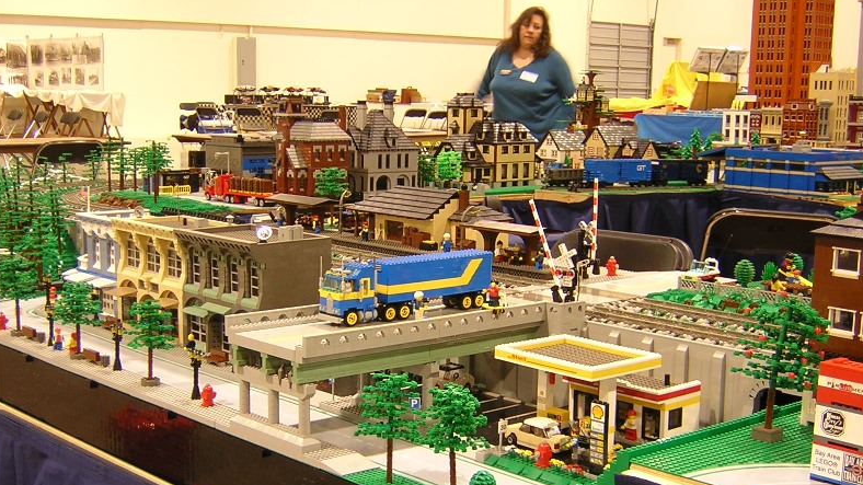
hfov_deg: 39.9
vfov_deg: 23.0
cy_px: 287
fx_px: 1190
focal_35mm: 52
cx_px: 426
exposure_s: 1/5.2
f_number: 2.9
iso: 100
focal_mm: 6.1
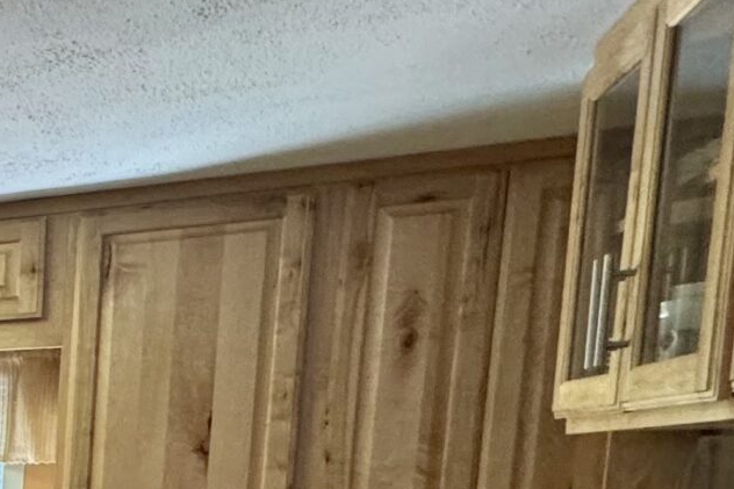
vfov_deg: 21.0
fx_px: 1203
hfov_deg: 21.9
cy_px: 625
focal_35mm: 59
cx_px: -573
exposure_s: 1/120
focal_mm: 2.22
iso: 250
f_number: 2.2
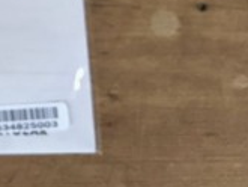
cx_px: -290
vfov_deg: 10.0
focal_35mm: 131
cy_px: -246
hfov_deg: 12.6
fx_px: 939
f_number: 1.8
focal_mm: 4.44
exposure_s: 1/60
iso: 356
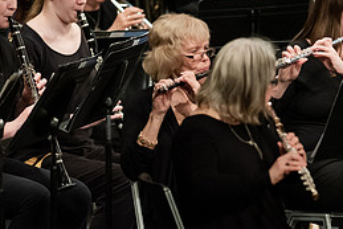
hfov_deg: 3.1
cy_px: 136
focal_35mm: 672
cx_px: 383
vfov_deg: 2.0
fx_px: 6406
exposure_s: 1/320
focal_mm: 300
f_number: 3.5
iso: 4000
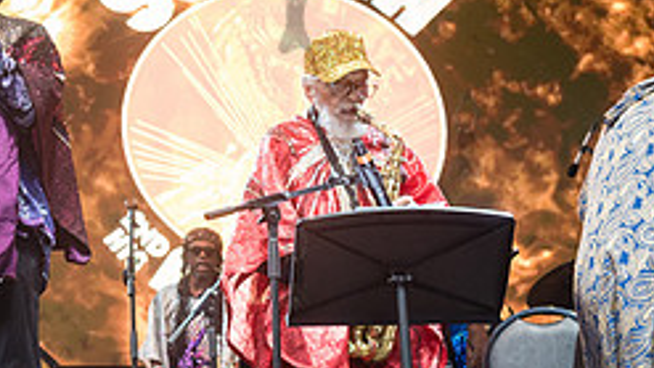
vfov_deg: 14.1
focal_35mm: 86
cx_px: -48
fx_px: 1492
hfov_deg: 23.4
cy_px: 134
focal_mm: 35
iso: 1000
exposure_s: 1/640
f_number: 3.5
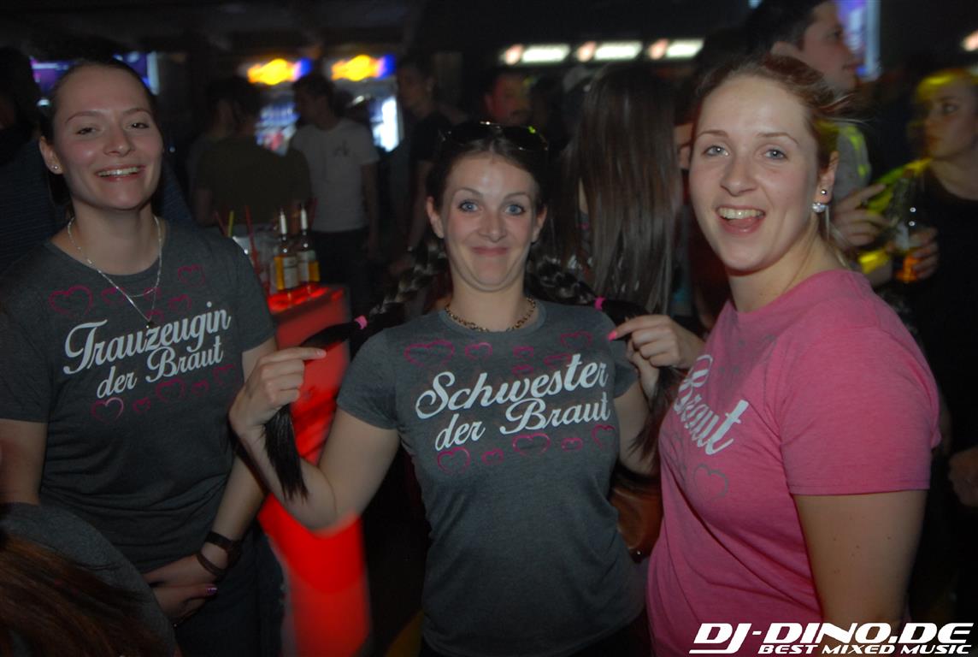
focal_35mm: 36
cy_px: 328
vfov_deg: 37.0
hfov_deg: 53.0
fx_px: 980
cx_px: 489
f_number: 5.6
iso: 400
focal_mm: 24
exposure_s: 1/6
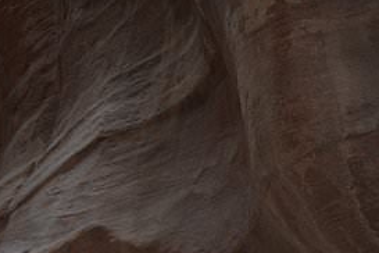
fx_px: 832
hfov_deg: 21.5
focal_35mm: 79
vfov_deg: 16.9
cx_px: -193
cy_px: 247
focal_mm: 24
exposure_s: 1/80
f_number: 2.8
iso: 1600
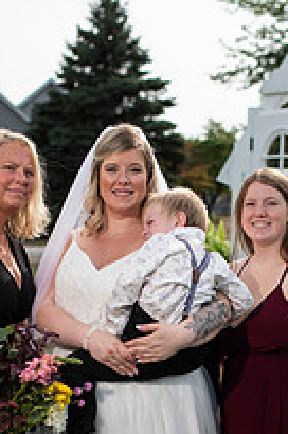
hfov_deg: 13.8
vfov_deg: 20.2
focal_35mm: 99
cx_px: 125
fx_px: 1192
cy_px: 406
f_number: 2.8
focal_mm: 45
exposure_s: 1/1600
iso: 125
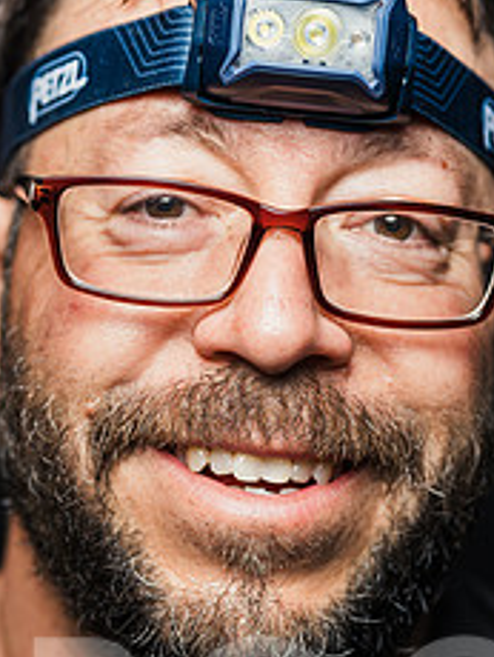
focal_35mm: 123
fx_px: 2336
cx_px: 284
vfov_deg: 16.0
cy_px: 297
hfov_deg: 12.1
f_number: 3.2
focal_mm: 80
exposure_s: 1/125
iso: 100
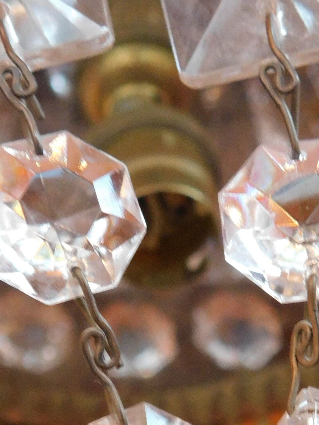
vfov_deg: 22.8
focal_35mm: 86
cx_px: 181
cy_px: 211
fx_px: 1057
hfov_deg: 17.2
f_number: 3.5
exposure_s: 1/15
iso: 400
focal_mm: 6.3
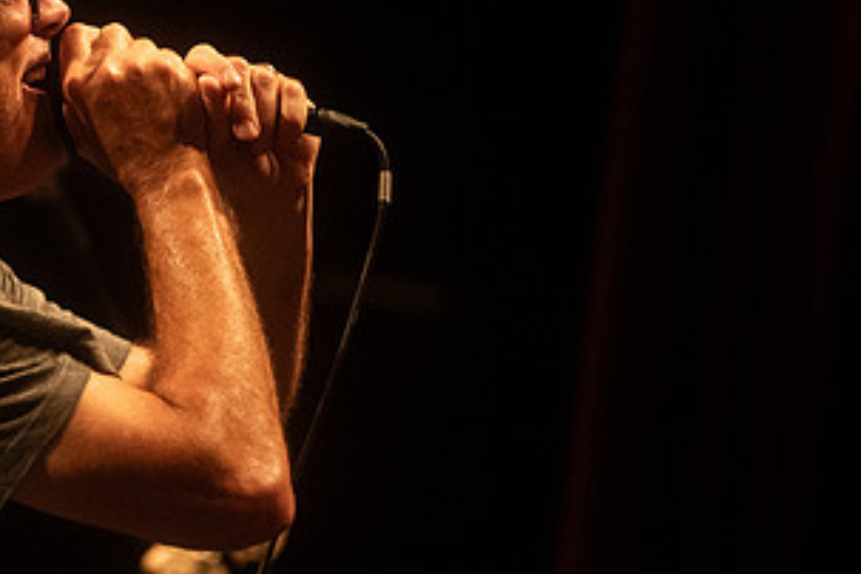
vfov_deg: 3.3
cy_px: 183
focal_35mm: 415
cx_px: 19
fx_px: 9925
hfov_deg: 5.0
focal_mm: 200
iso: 3200
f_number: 3.2
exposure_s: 1/125
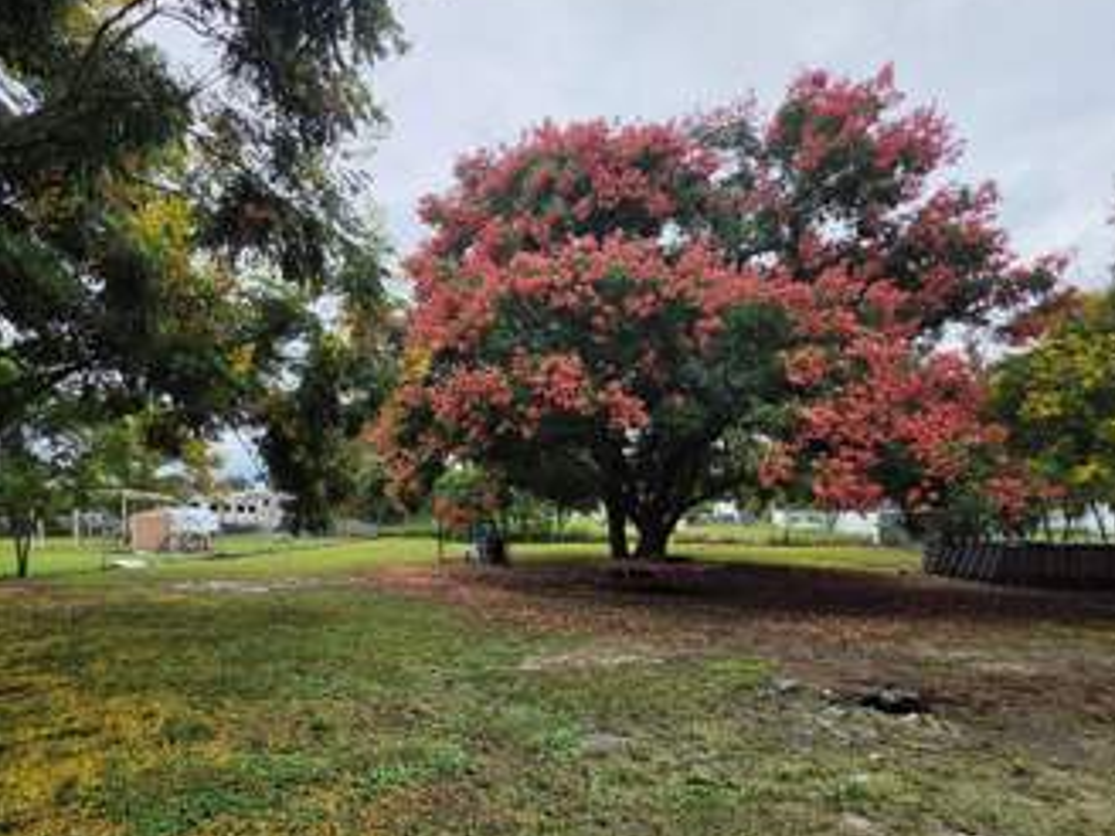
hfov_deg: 83.3
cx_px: 432
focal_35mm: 19
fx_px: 612
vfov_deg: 67.9
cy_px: 510
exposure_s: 1/1593
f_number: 1.9
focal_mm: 2.2
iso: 32
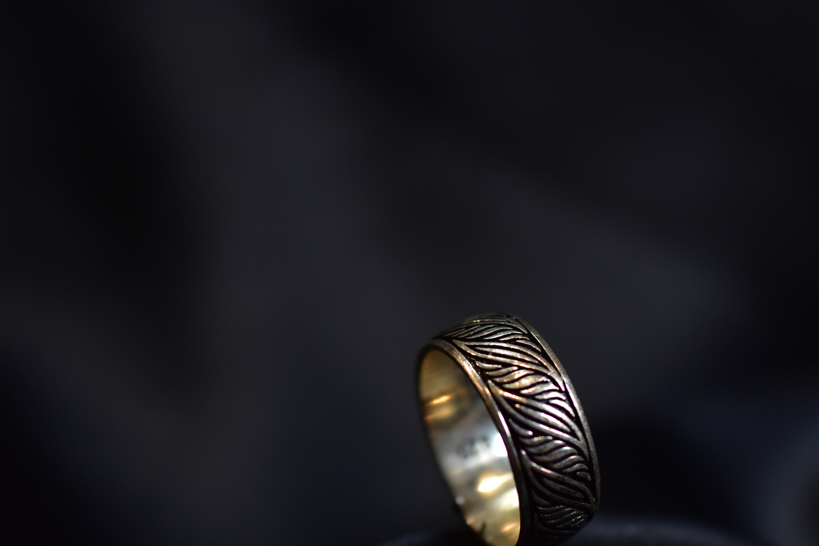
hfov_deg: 25.0
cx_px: 514
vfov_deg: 16.8
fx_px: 1843
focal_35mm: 81
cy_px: 356
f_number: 3.2
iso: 800
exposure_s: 1/400
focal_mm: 40
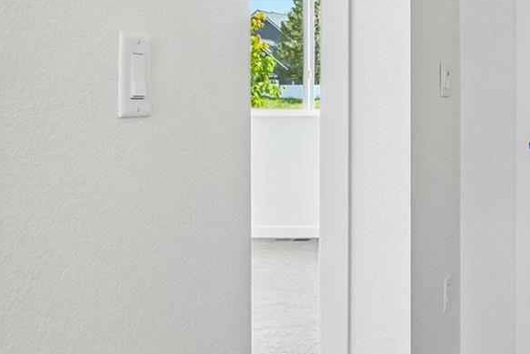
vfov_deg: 23.2
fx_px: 854
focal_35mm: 58
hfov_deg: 28.9
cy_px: 101
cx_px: 665
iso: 400
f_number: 8
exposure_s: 1/25
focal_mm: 14
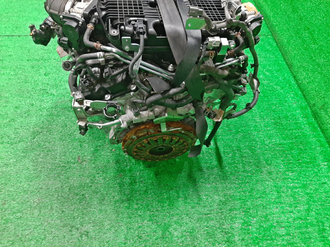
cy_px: 124
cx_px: 165
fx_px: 248
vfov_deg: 53.1
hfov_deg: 67.3
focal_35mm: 26
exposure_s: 1/33
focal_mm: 3.93
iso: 193
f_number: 1.7
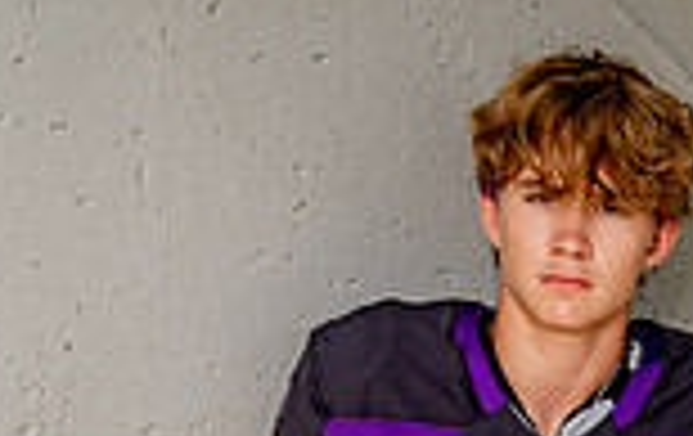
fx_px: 1798
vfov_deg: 12.0
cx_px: 500
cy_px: 930
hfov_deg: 21.7
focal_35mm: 95
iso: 100
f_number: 5.6
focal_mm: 32
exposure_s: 1/250
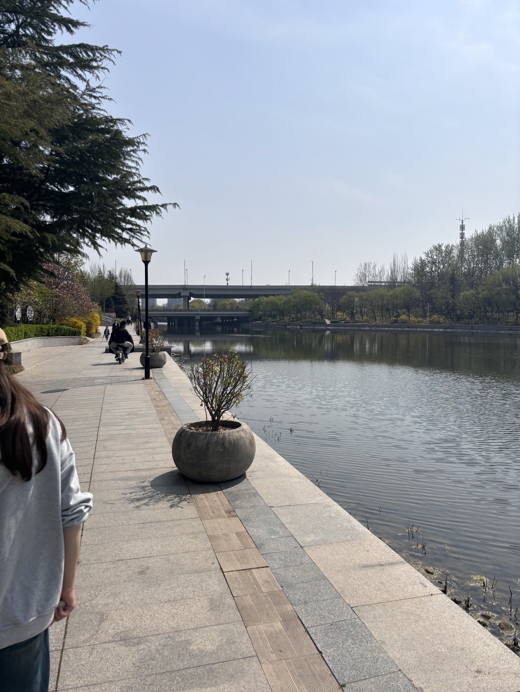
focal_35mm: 26
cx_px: 260
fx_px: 520
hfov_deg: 53.1
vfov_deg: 67.3
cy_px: 346
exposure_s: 1/9091
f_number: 1.6
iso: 50
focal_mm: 5.96
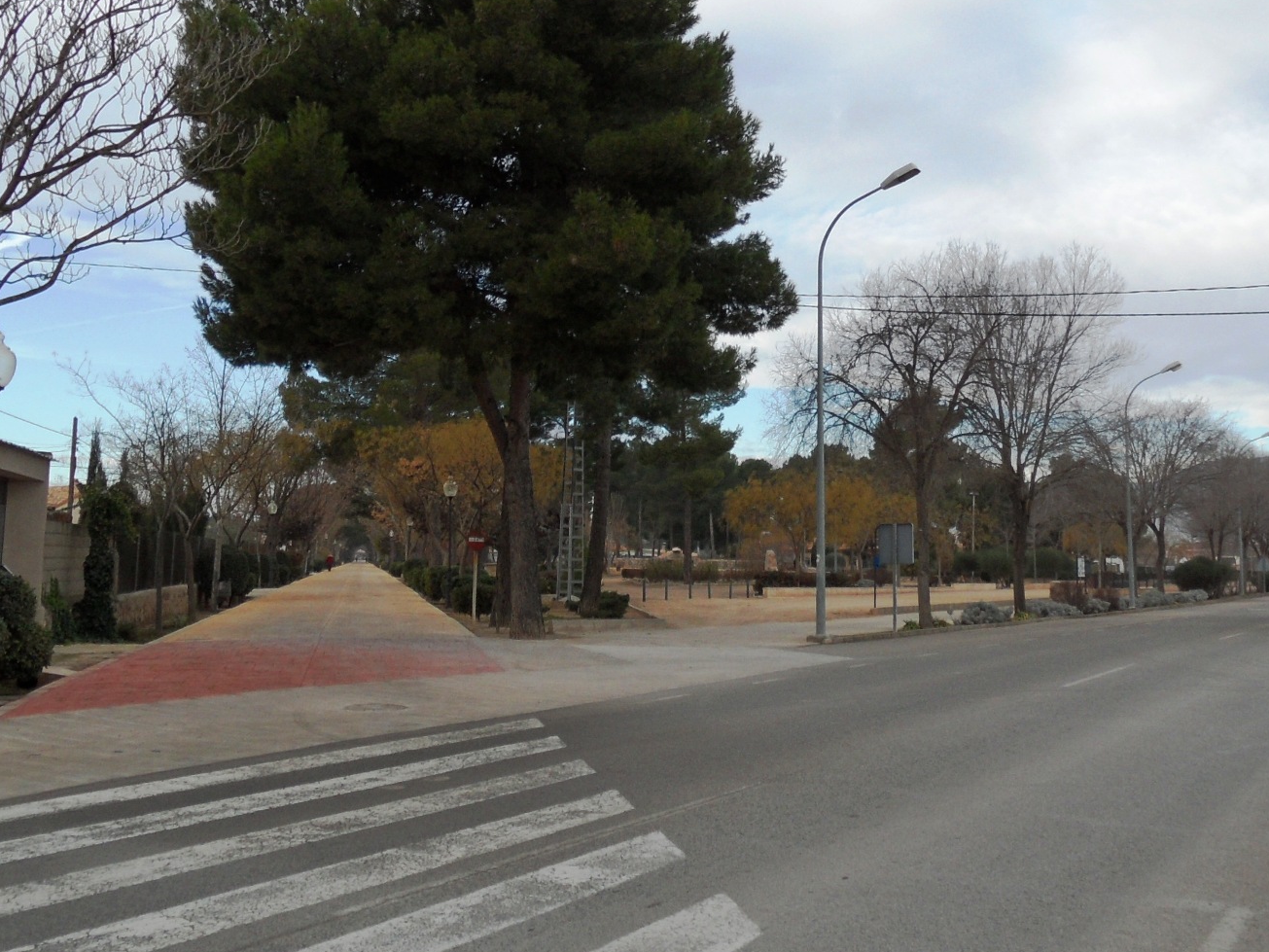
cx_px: 779
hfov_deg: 50.9
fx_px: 1320
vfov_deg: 39.6
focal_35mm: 36
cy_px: 421
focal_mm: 3.9
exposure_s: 1/350
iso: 80
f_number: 3.2
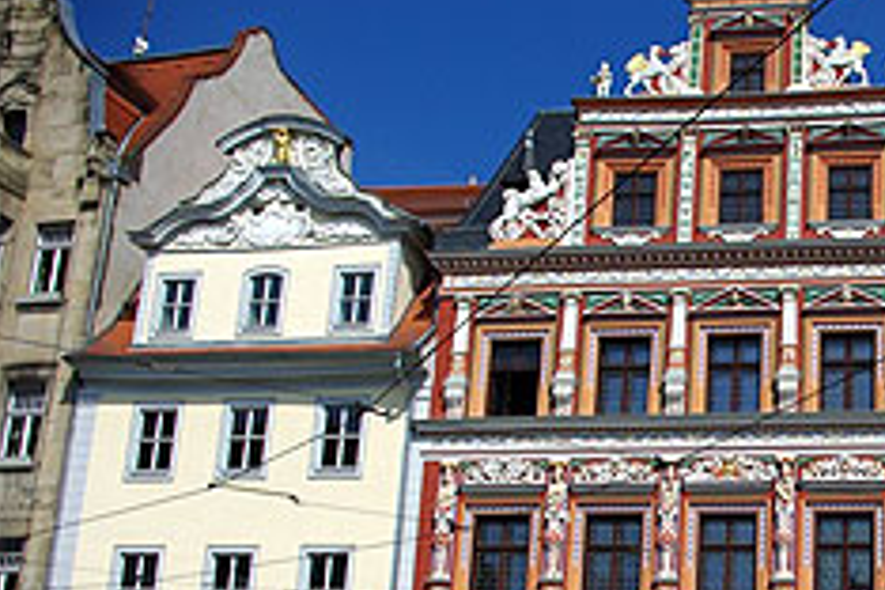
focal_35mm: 52
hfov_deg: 35.2
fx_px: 1278
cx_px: 847
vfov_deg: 25.6
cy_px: 456
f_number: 8
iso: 100
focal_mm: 18
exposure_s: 1/500
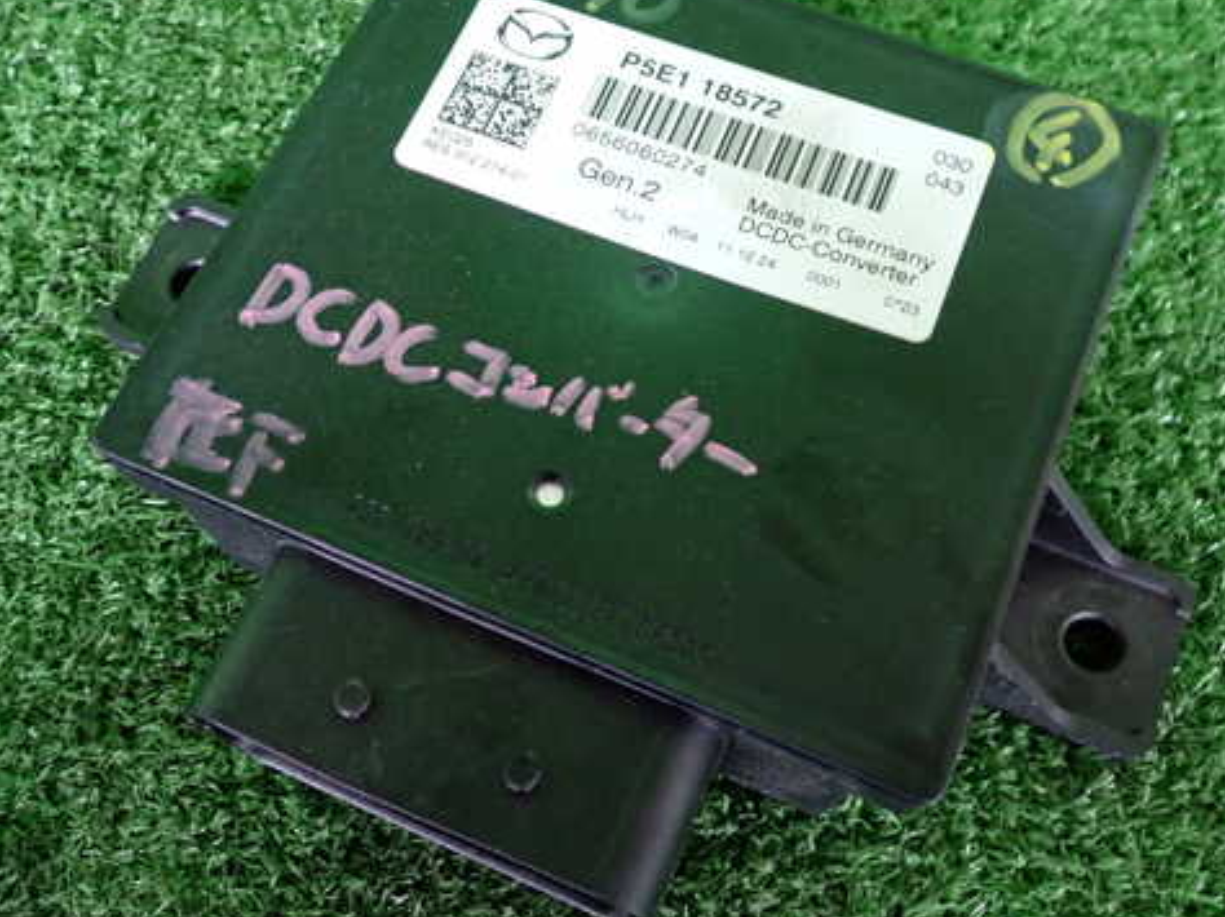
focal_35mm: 38
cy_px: 418
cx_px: 646
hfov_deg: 49.0
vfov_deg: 37.7
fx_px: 1344
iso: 640
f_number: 2.3
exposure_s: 1/30
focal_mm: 5.4
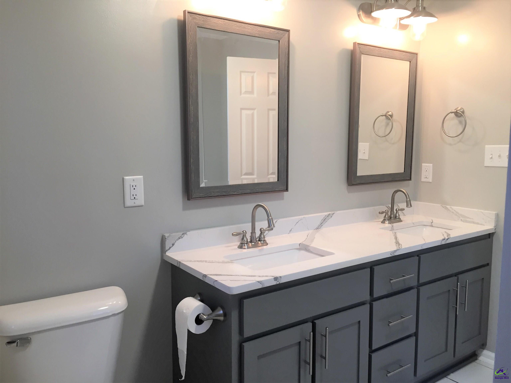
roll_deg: +0.1
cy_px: 192
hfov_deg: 61.7
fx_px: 428
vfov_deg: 48.2
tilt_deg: -6.8
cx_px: 256
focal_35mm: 29
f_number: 2.2
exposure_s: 1/30
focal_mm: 4.15
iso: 64
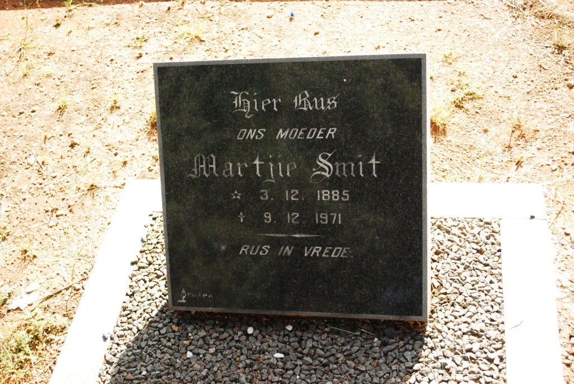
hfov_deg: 43.6
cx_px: 287
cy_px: 192
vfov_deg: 29.9
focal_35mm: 45
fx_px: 718
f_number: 4.8
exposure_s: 1/2000
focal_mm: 30
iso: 1600
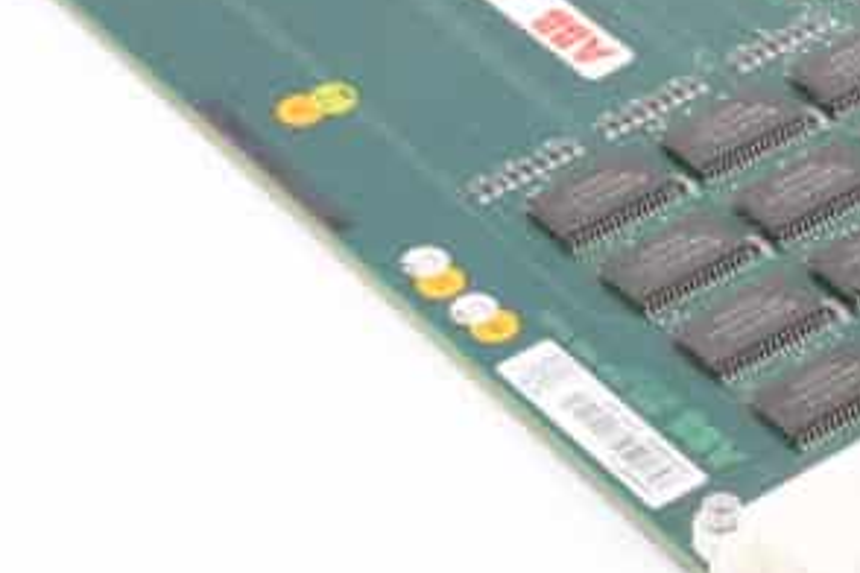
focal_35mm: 261
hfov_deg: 7.8
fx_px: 6235
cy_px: -72
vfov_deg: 5.2
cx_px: 924
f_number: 13
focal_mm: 50
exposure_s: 1/25
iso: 200
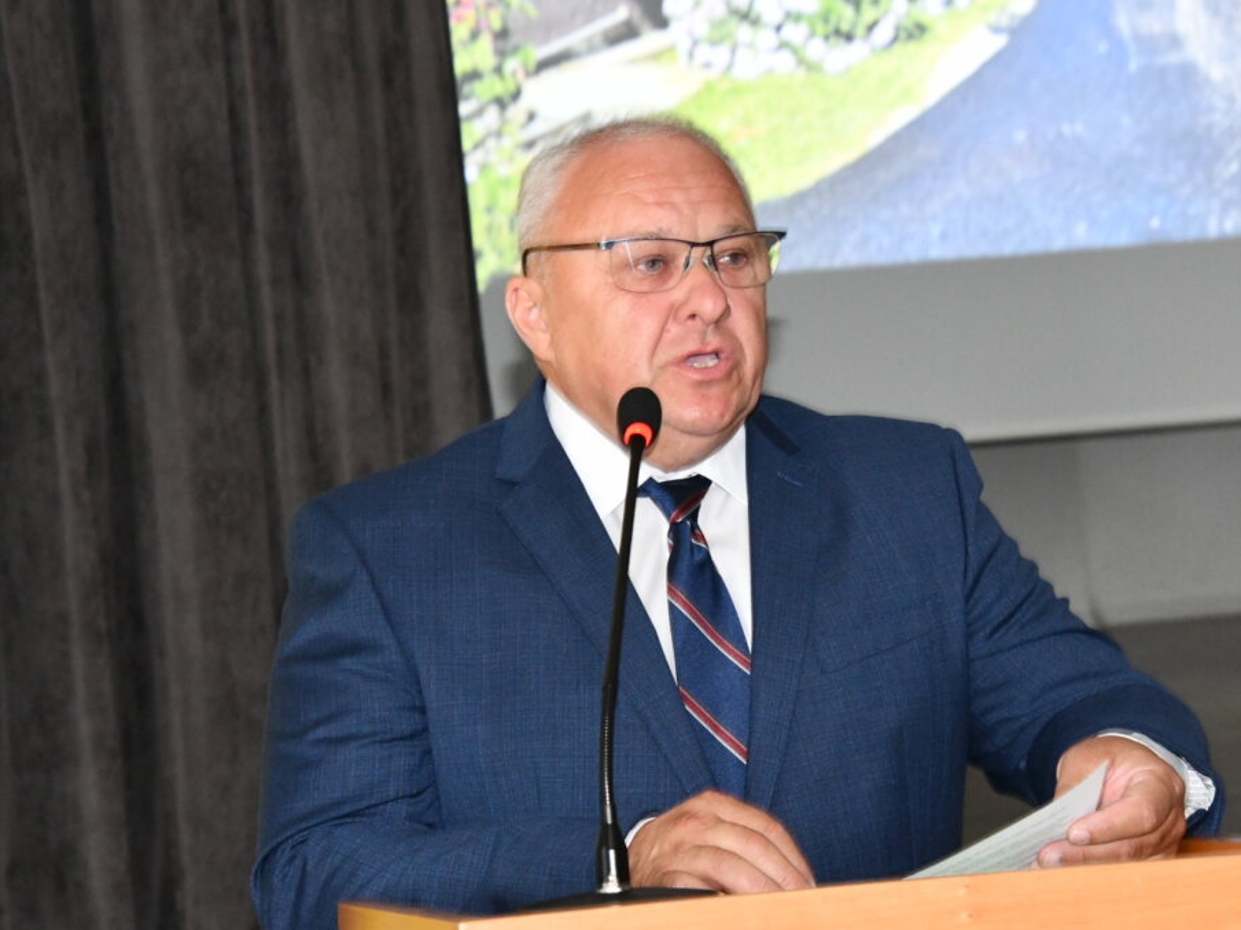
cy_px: 467
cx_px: 700
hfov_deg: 16.1
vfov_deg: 12.1
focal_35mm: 122
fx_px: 4374
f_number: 7.1
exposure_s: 1/60
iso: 4000
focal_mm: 75
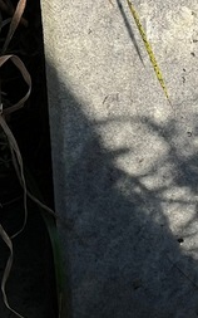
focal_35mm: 258
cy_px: -8
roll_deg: +0.2
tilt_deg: -38.3
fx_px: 2229
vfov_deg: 8.1
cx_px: 440
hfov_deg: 5.0
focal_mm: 9
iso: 32
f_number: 2.8
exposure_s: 1/911
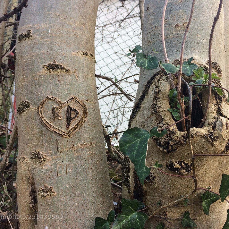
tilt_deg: +21.6
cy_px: 115
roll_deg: +2.1
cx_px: 117
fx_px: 262
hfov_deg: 47.2
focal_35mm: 35
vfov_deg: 47.2
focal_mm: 4.15
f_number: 2.2
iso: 32
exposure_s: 1/122
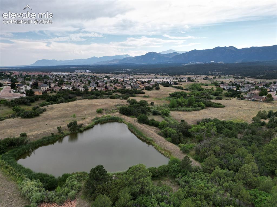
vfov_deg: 56.8
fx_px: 192
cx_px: 138
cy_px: 104
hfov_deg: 71.6
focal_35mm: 24
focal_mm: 6.72
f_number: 1.7
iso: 100
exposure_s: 1/2000
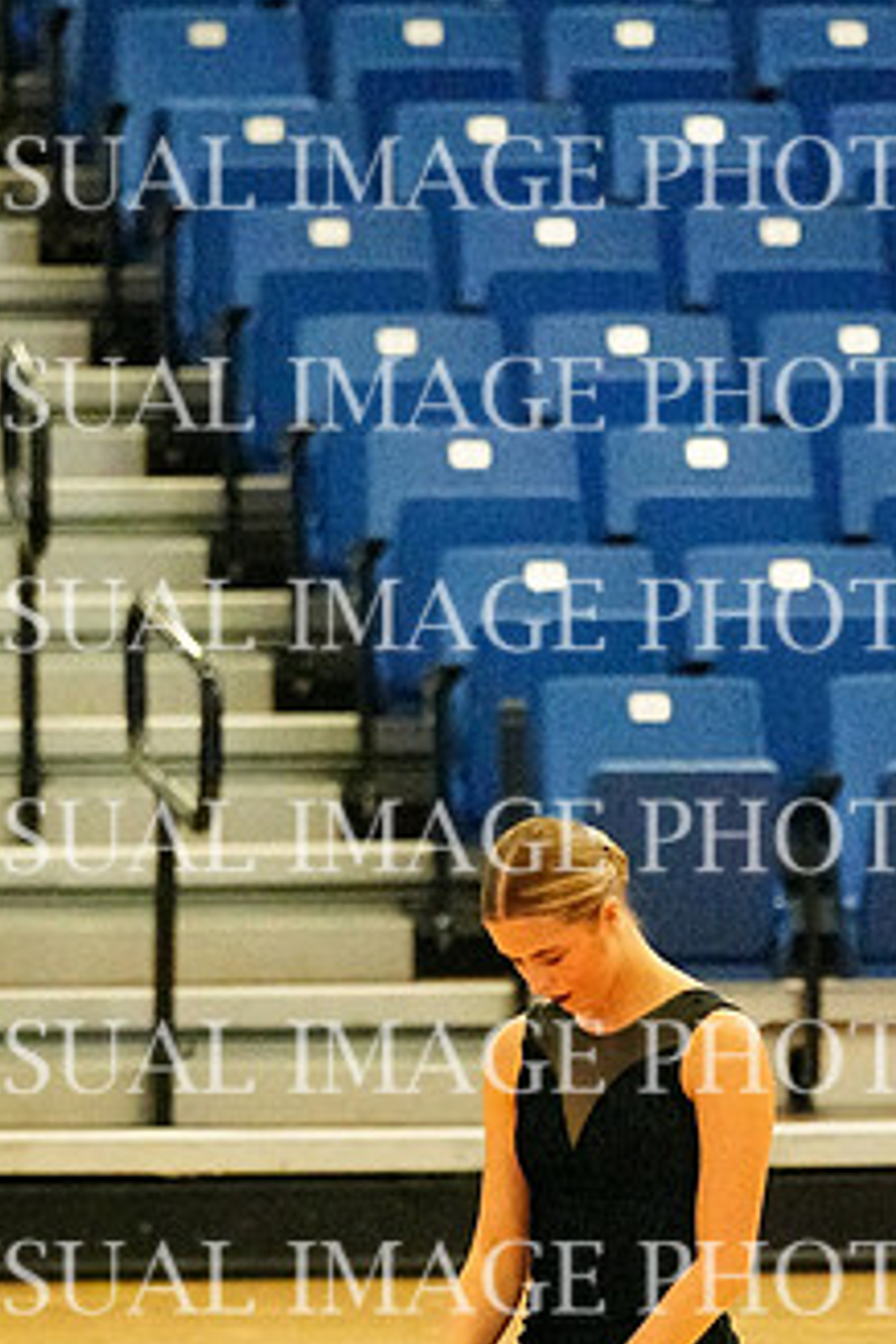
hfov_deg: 3.4
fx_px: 14895
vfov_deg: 5.2
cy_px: 1167
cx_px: 610
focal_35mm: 399
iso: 25600
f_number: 2.8
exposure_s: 1/1600
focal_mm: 150
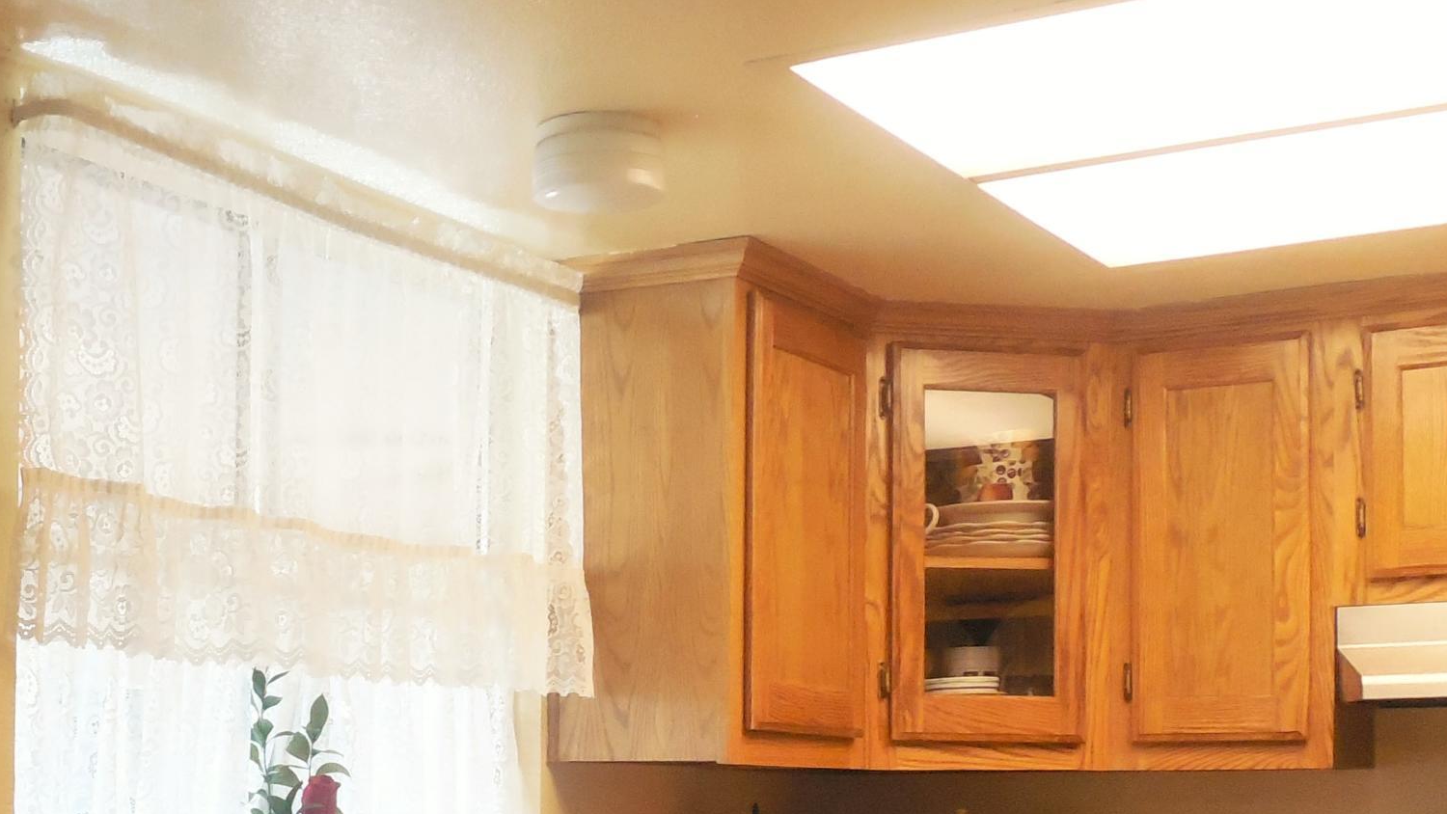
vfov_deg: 19.2
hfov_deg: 33.5
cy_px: 821
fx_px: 2341
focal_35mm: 61
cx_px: 325
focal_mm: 5
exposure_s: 1/30
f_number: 3.5
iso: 280
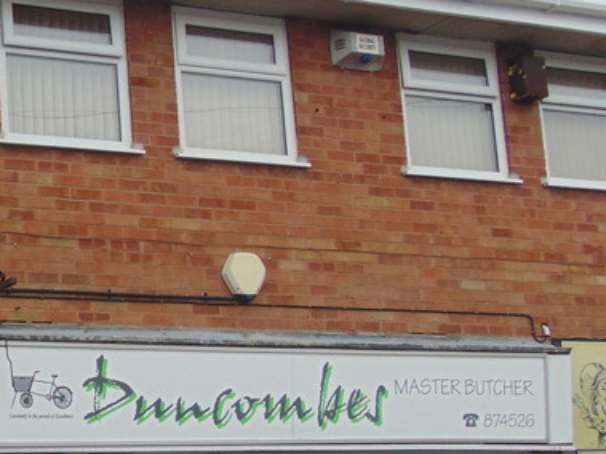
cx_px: -72
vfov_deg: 18.2
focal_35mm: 81
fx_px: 1418
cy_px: 273
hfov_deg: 22.7
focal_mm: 5.4
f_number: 3.1
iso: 80
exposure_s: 1/500
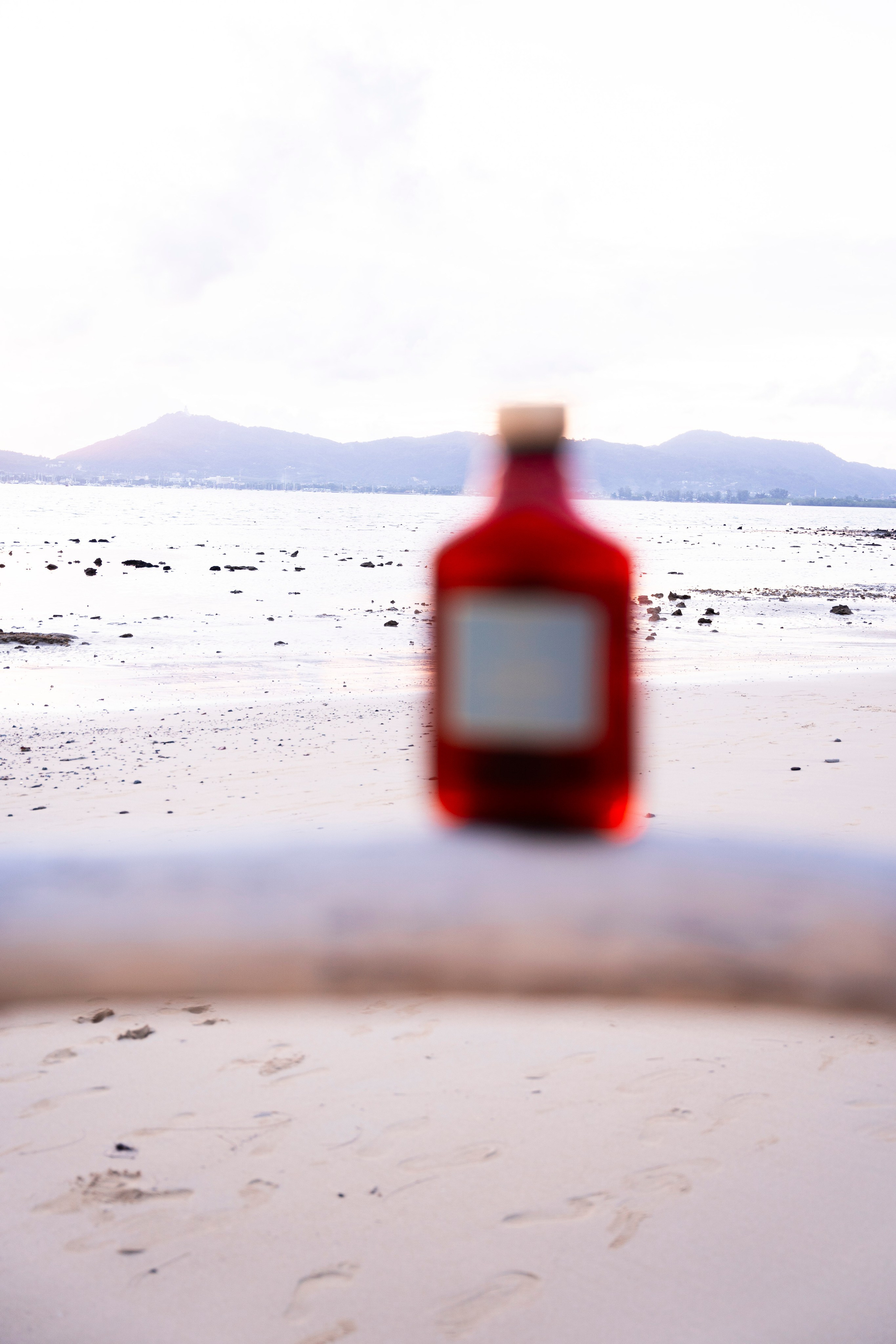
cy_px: 672
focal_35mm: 40
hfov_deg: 33.6
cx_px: 448
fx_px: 1482
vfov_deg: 48.8
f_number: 3.2
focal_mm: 39.7
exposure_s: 1/160
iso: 160
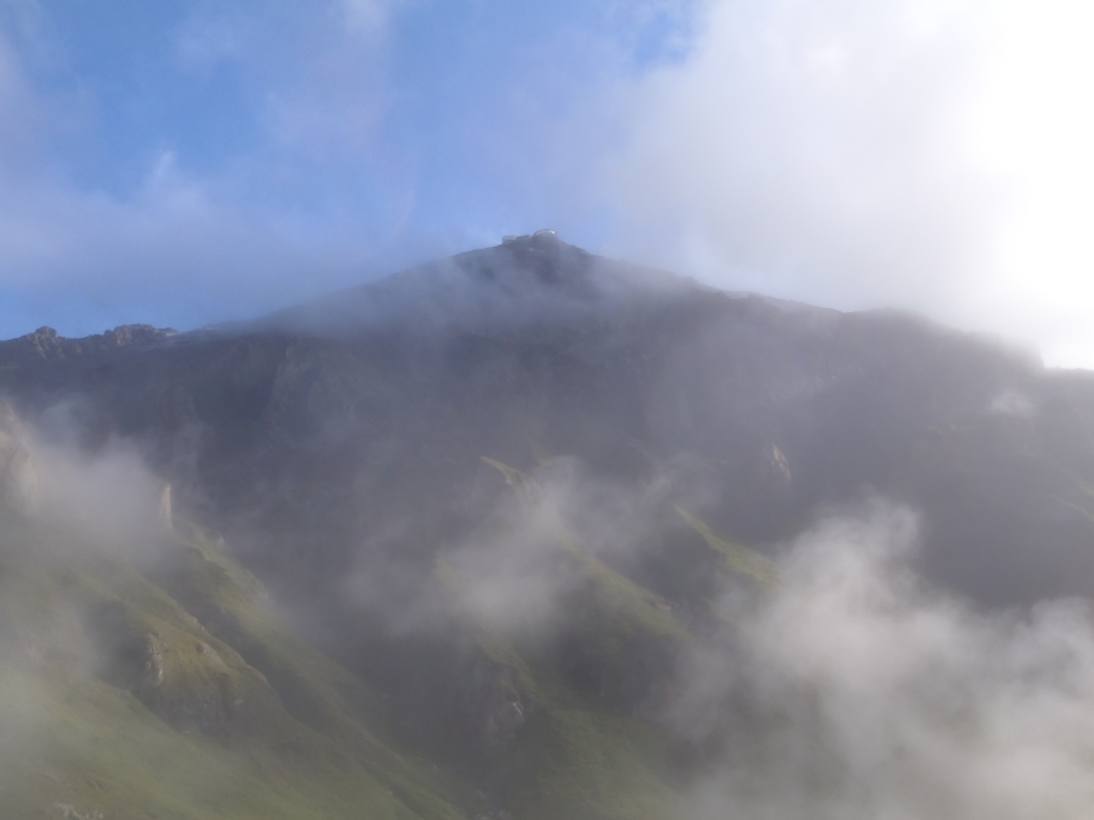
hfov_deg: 51.4
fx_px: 1138
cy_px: 410
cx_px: 547
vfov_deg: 39.7
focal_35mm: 36
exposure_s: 1/250
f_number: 5
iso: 80
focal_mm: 6.53
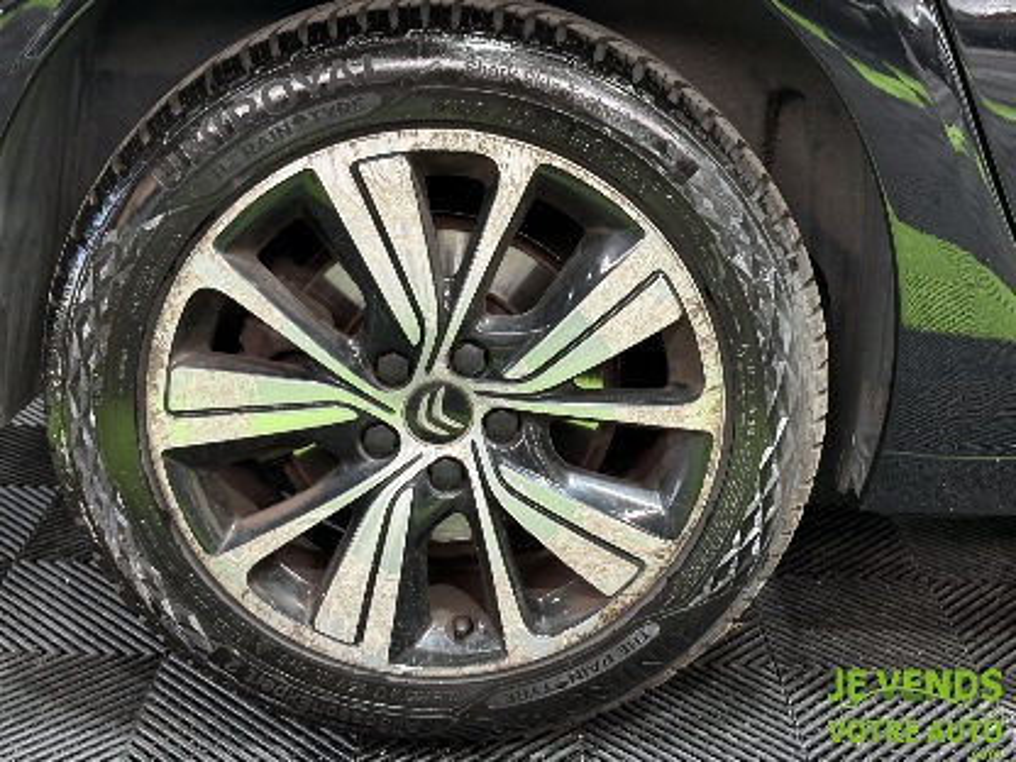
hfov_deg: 36.8
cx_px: 508
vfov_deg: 28.0
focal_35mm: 52
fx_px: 1526
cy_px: 381
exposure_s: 1/50
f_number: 1.6
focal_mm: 5.96
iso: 64
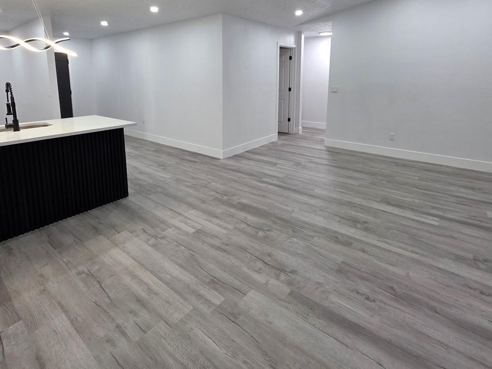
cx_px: 223
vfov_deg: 69.1
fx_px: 256
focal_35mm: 18
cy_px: 117
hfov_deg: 87.5
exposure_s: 1/120
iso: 200
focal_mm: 2.2
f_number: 1.9
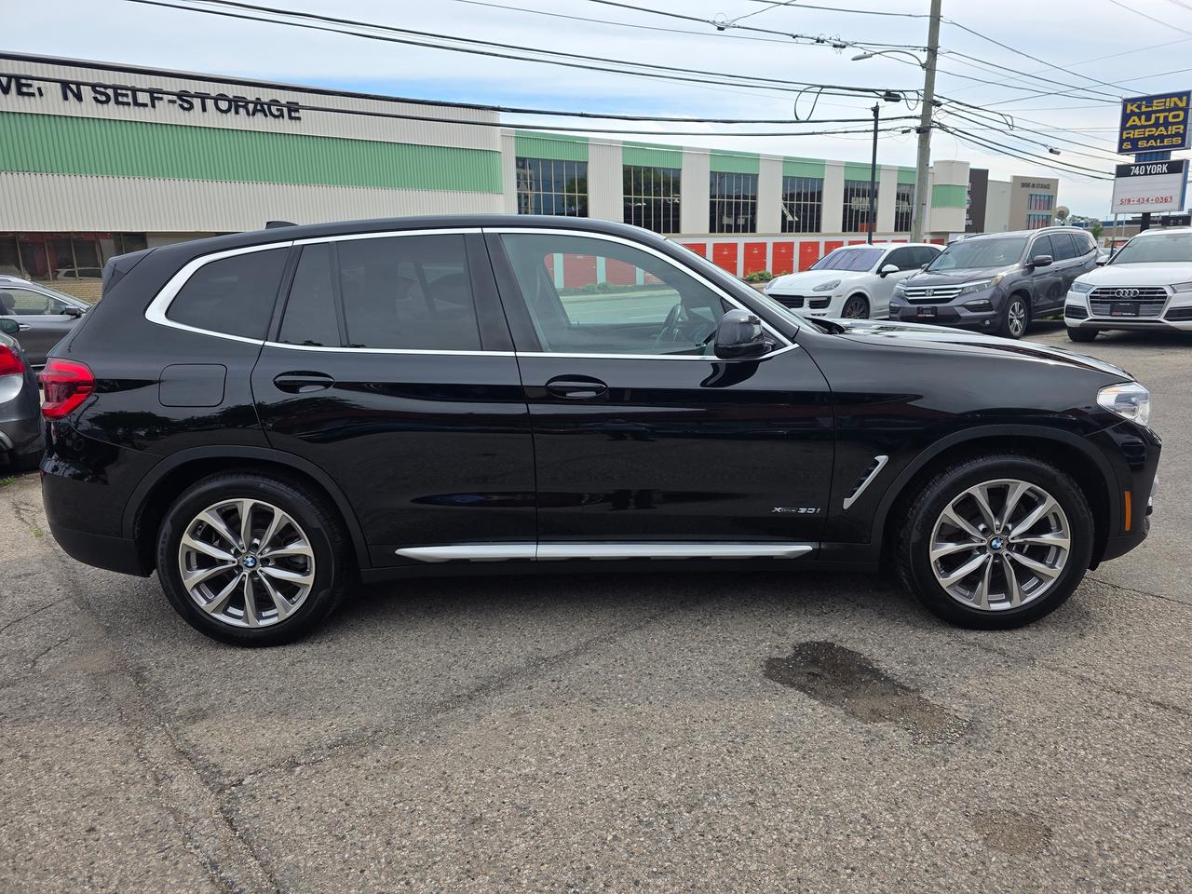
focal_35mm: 23
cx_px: 596
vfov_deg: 58.9
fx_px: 792
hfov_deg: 73.9
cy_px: 447
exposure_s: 1/3550
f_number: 1.7
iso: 80
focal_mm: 6.3
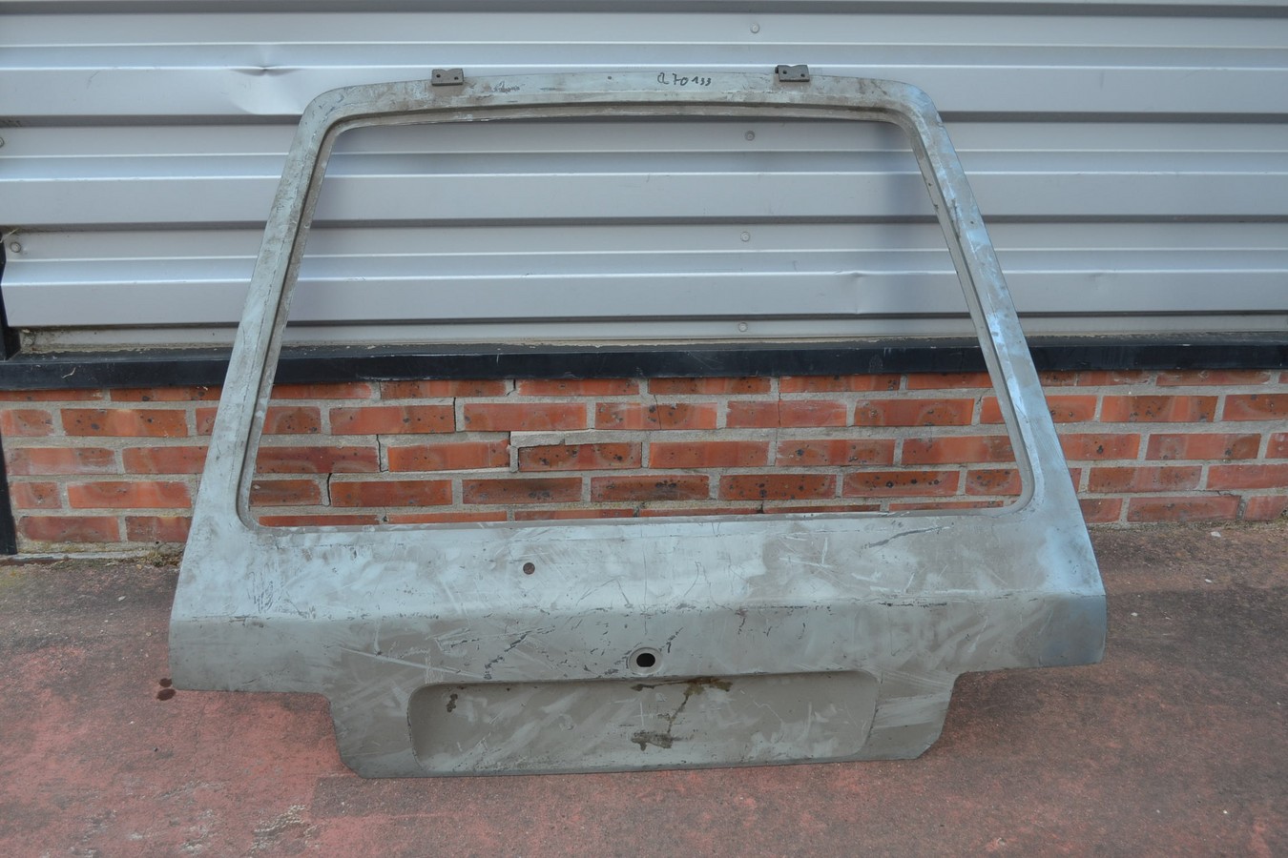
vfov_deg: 31.9
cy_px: 429
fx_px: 1503
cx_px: 644
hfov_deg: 46.4
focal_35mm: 42
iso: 280
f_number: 5.6
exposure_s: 1/125
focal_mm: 28
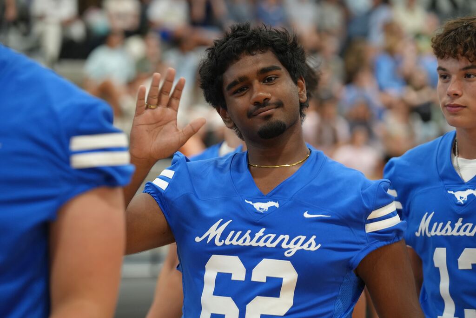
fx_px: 1825
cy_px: 159
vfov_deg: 9.9
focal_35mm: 138
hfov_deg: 14.9
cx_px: 238
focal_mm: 138
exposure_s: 1/160
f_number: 4
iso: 2000
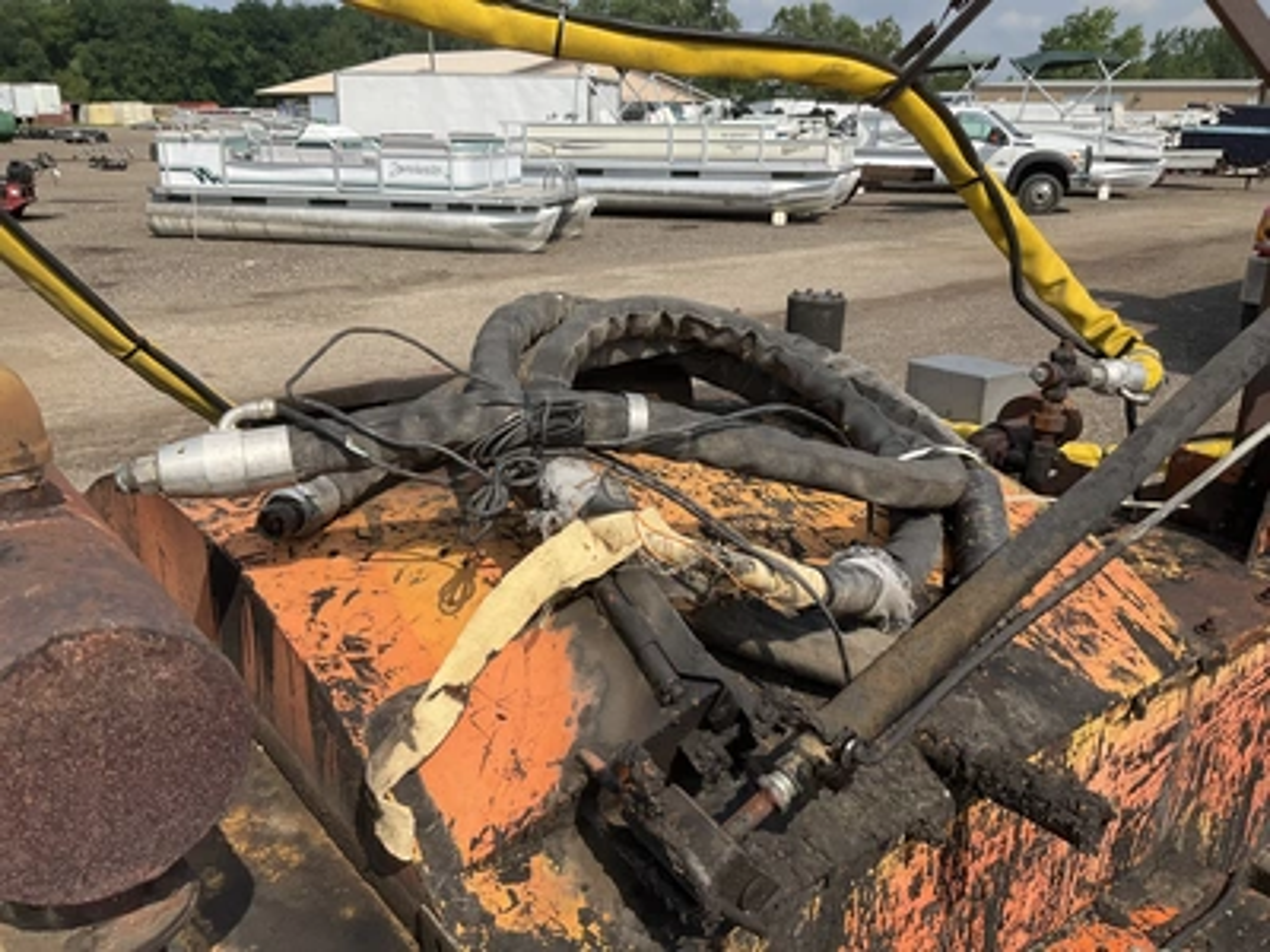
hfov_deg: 61.7
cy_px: 476
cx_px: 635
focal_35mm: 29
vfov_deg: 48.2
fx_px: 1064
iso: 25
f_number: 1.8
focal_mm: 3
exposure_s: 1/1848
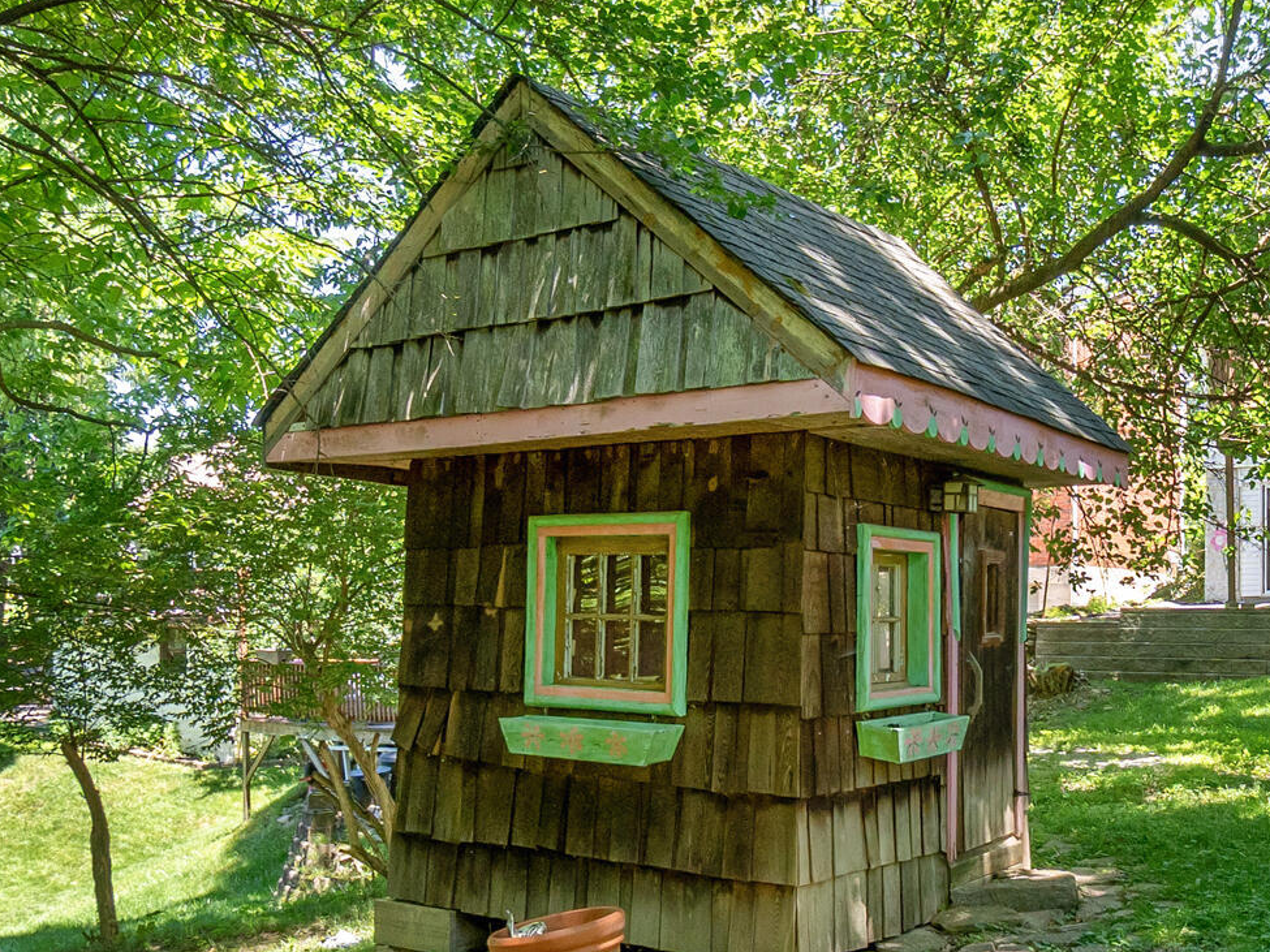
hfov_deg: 49.7
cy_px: 643
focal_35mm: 37
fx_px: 1357
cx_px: 782
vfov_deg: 38.2
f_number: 8
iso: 400
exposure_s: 1/100
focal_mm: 10
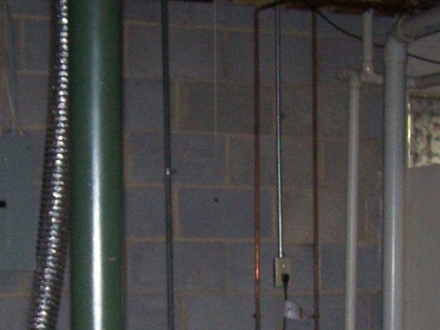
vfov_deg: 12.3
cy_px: 447
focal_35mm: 116
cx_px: 241
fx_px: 1474
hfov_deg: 17.0
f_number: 2.8
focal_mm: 6.3
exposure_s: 1/60
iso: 140
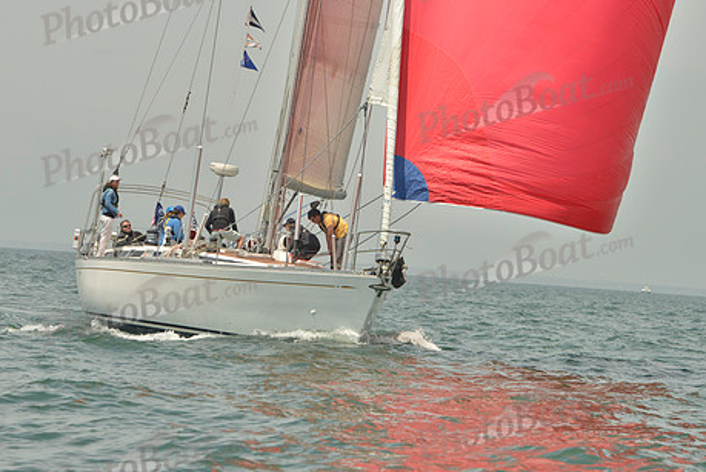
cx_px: 338
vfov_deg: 8.9
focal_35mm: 154
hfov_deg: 13.3
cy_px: 205
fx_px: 3023
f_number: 9
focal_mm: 122
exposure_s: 1/1250
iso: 280
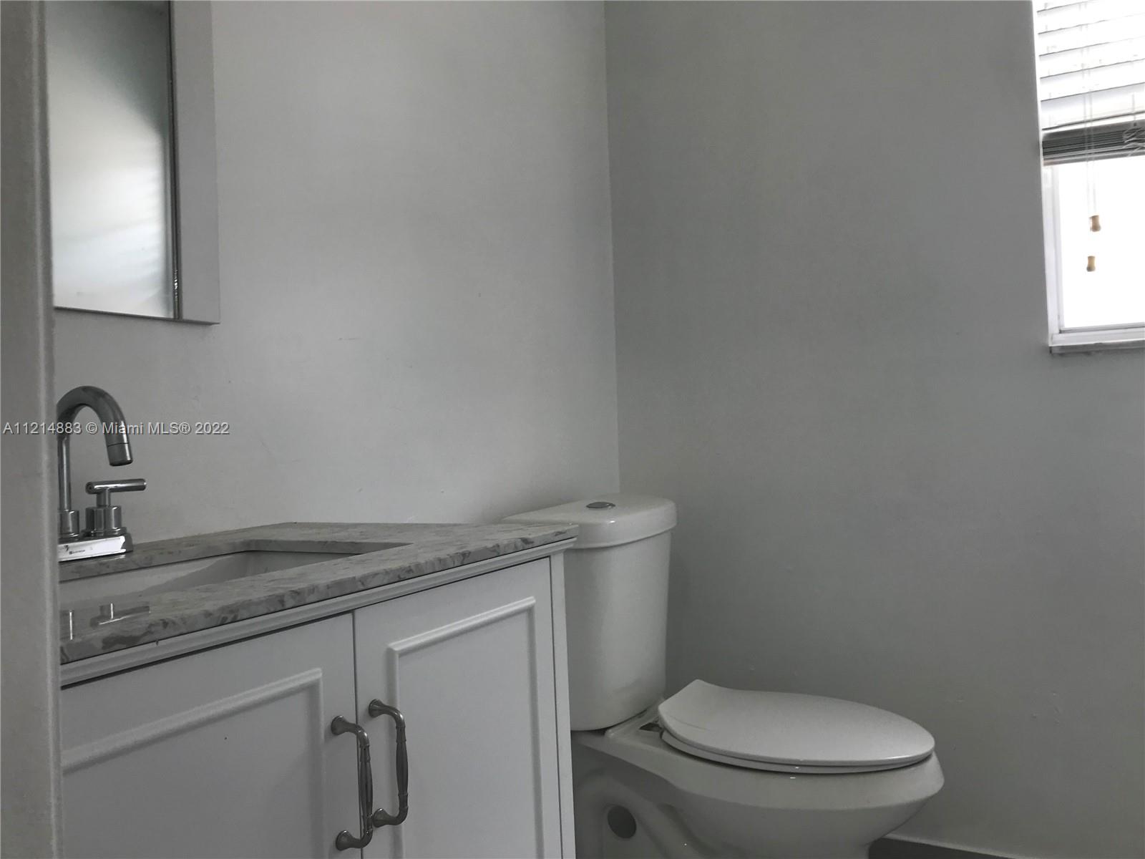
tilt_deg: +1.6
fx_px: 926
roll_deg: +2.7
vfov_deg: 49.7
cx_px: 572
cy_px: 430
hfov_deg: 63.4
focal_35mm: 28
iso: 25
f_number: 1.8
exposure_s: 1/59
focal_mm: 3.99
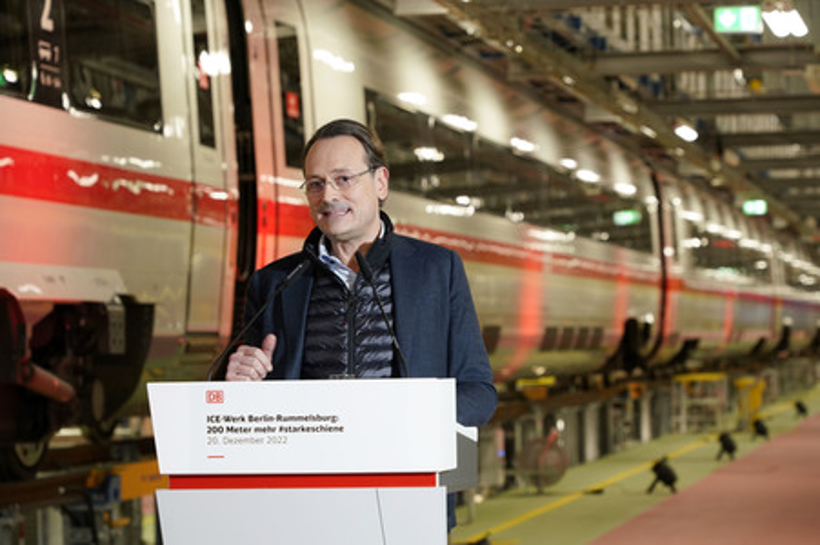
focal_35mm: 122
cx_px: 410
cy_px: 272
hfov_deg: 16.8
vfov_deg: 11.2
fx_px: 2777
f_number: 6.3
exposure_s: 1/80
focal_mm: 122
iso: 1250
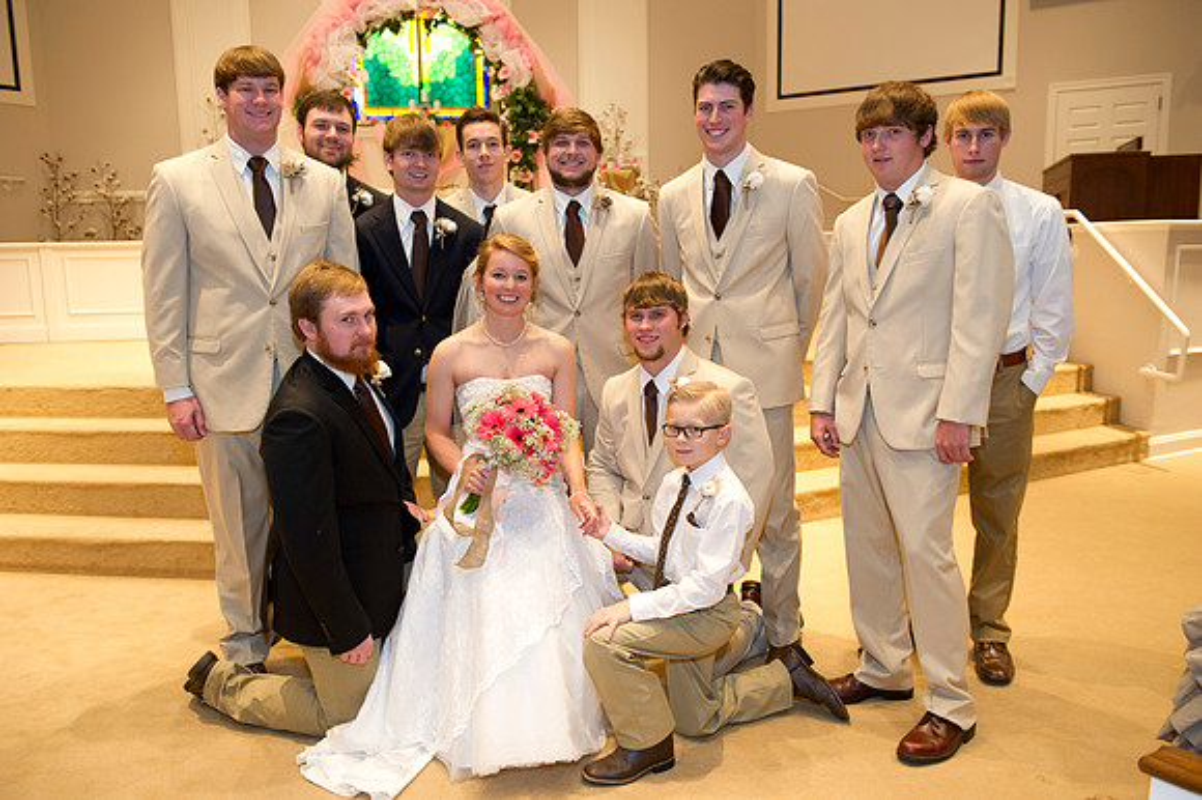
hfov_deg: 63.7
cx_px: 601
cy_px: 400
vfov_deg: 44.9
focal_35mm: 29
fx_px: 968
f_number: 4
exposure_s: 1/80
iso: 1250
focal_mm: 29
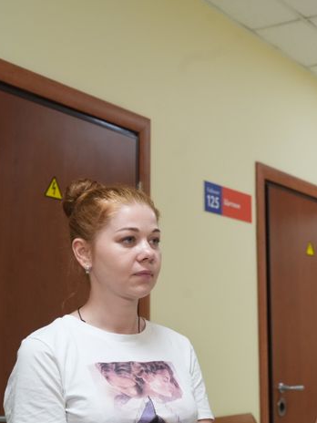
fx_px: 830
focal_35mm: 68
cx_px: 293
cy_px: 212
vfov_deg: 28.6
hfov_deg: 21.1
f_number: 5.6
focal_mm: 47
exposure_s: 1/200
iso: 5000
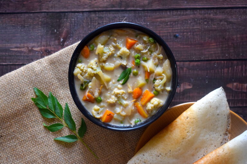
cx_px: 124
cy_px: 82
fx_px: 566
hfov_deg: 24.6
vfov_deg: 16.6
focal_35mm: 82
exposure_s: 1/60
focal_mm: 55
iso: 1250
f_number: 5.6
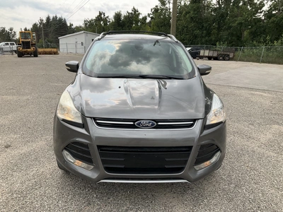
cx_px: 142
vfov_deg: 48.2
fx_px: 237
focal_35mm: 29
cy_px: 106
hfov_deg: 61.7
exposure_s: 1/1121
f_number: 1.8
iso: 25
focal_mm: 3
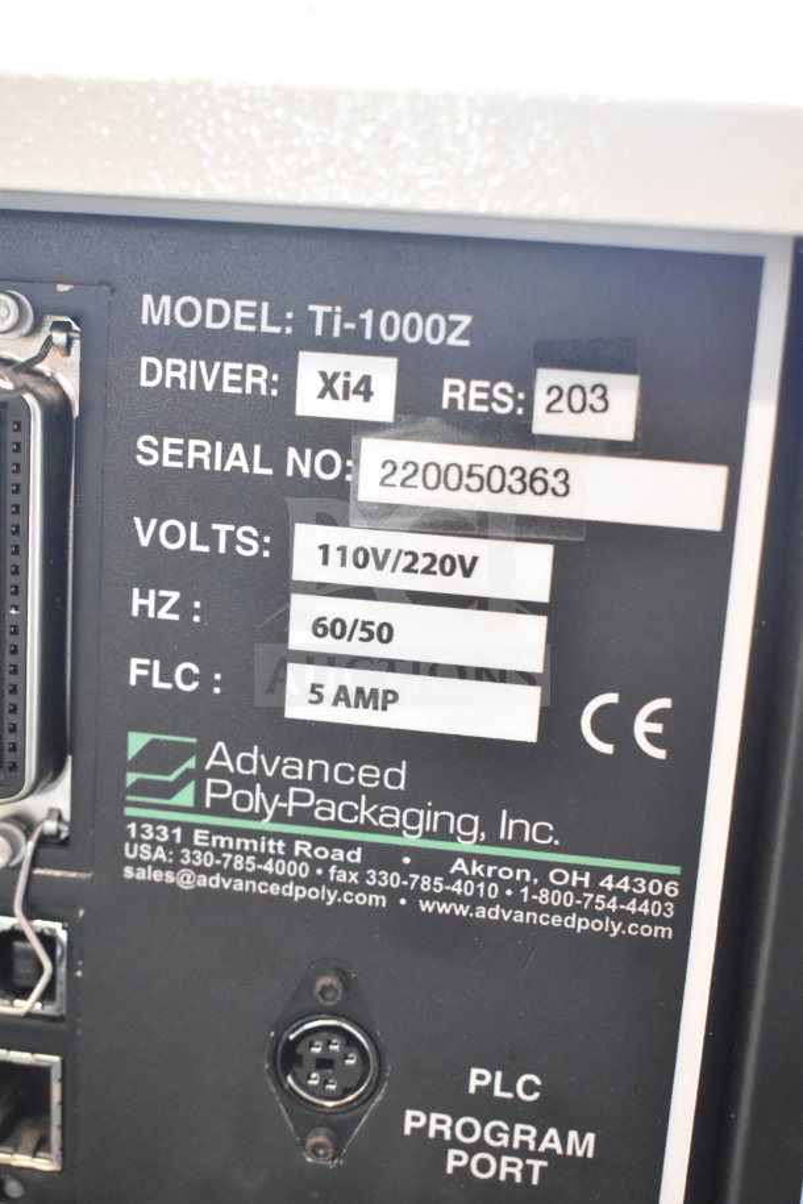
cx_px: 402
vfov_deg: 42.3
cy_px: 602
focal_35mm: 46
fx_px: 1556
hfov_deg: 28.9
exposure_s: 1/125
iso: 6400
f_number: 6.3
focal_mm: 31
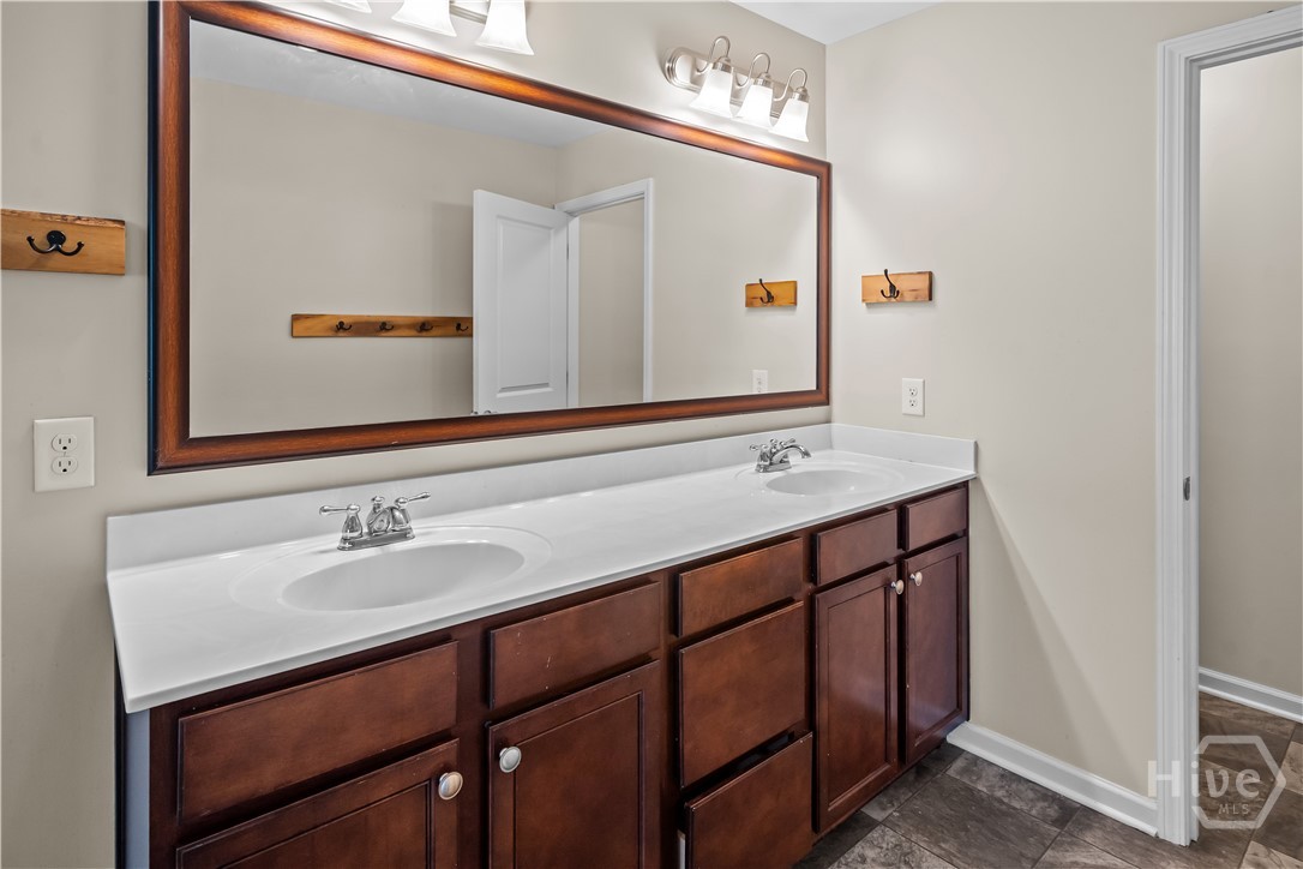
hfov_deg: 90.0
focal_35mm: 18
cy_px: 434
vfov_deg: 67.4
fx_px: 651
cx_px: 652
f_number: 8
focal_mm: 18
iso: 1000
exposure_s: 1/30
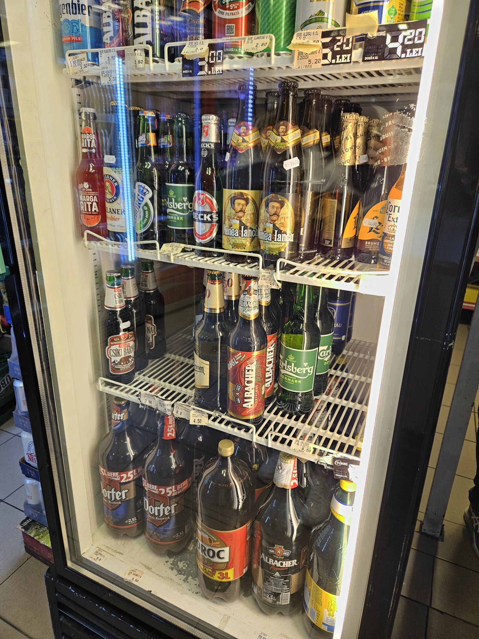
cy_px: 320
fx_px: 424
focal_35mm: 23
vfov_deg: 73.9
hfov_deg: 58.9
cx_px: 240
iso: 125
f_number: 1.8
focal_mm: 5.4
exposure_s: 1/100
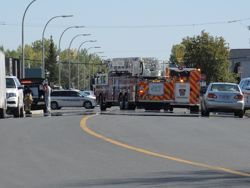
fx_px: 2217
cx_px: 120
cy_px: 62
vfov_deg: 4.8
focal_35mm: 307
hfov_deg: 6.5
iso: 80
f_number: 4
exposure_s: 1/640
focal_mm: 42.8
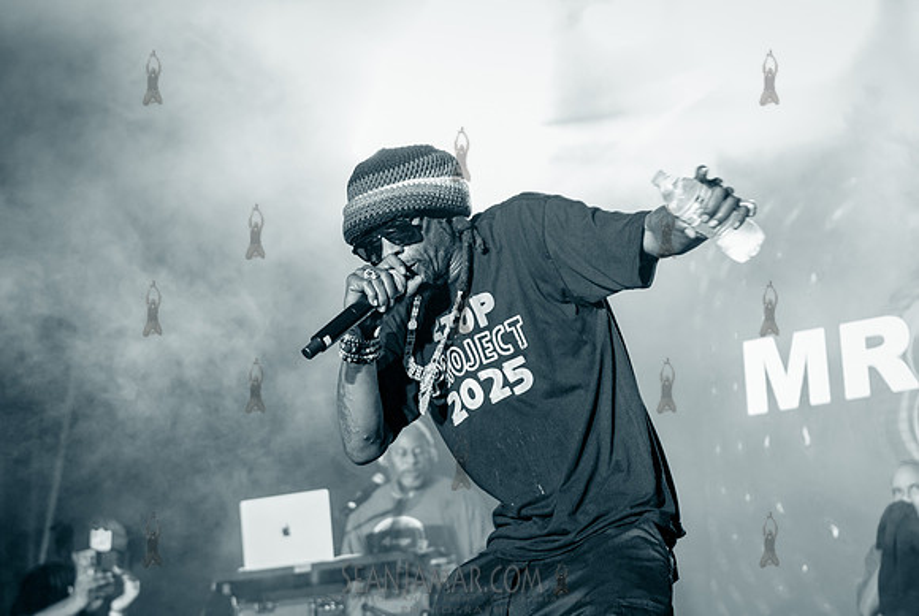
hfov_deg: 25.0
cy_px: 286
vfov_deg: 16.9
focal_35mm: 81
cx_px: 443
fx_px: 2073
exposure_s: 1/400
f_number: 4
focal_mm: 70
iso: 5000
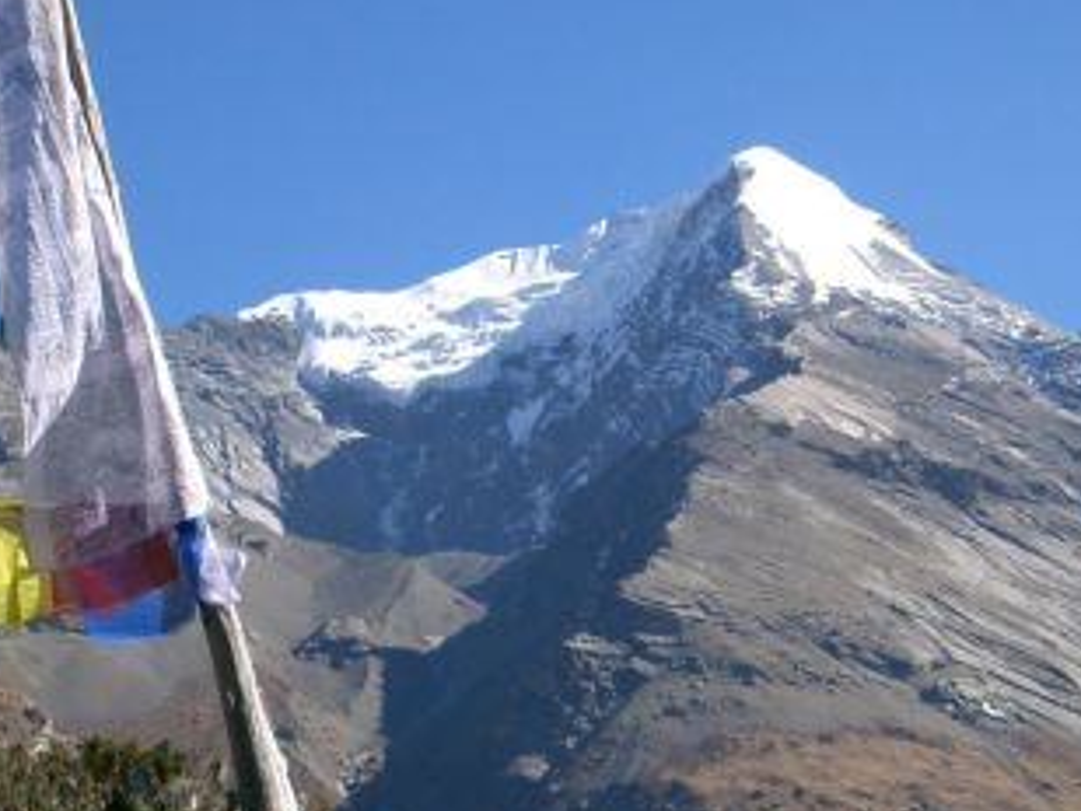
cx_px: 467
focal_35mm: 116
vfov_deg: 12.8
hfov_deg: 17.0
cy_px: 468
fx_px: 3624
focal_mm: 17.2
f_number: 6.8
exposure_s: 1/320
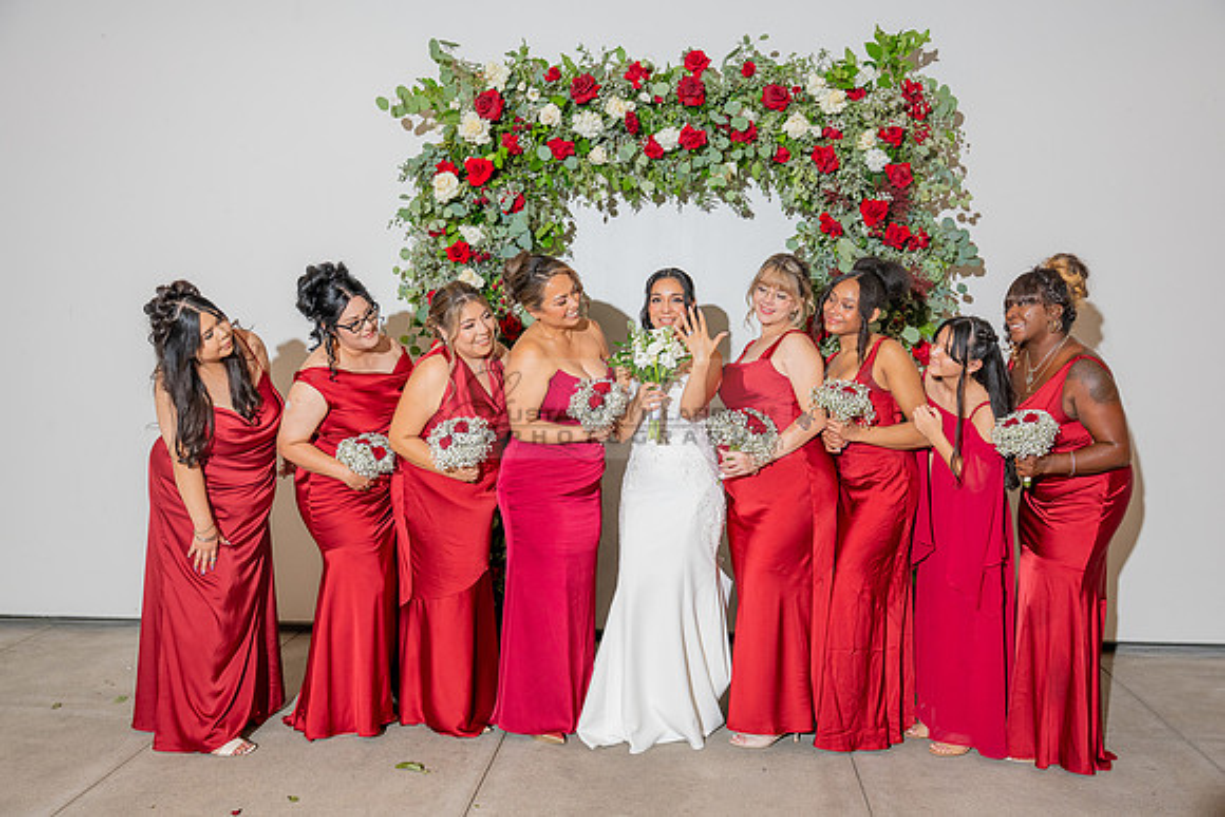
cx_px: 612
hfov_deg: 55.1
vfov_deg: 38.4
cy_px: 408
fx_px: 1174
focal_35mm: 34
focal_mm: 34.5
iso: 800
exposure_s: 1/200
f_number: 4
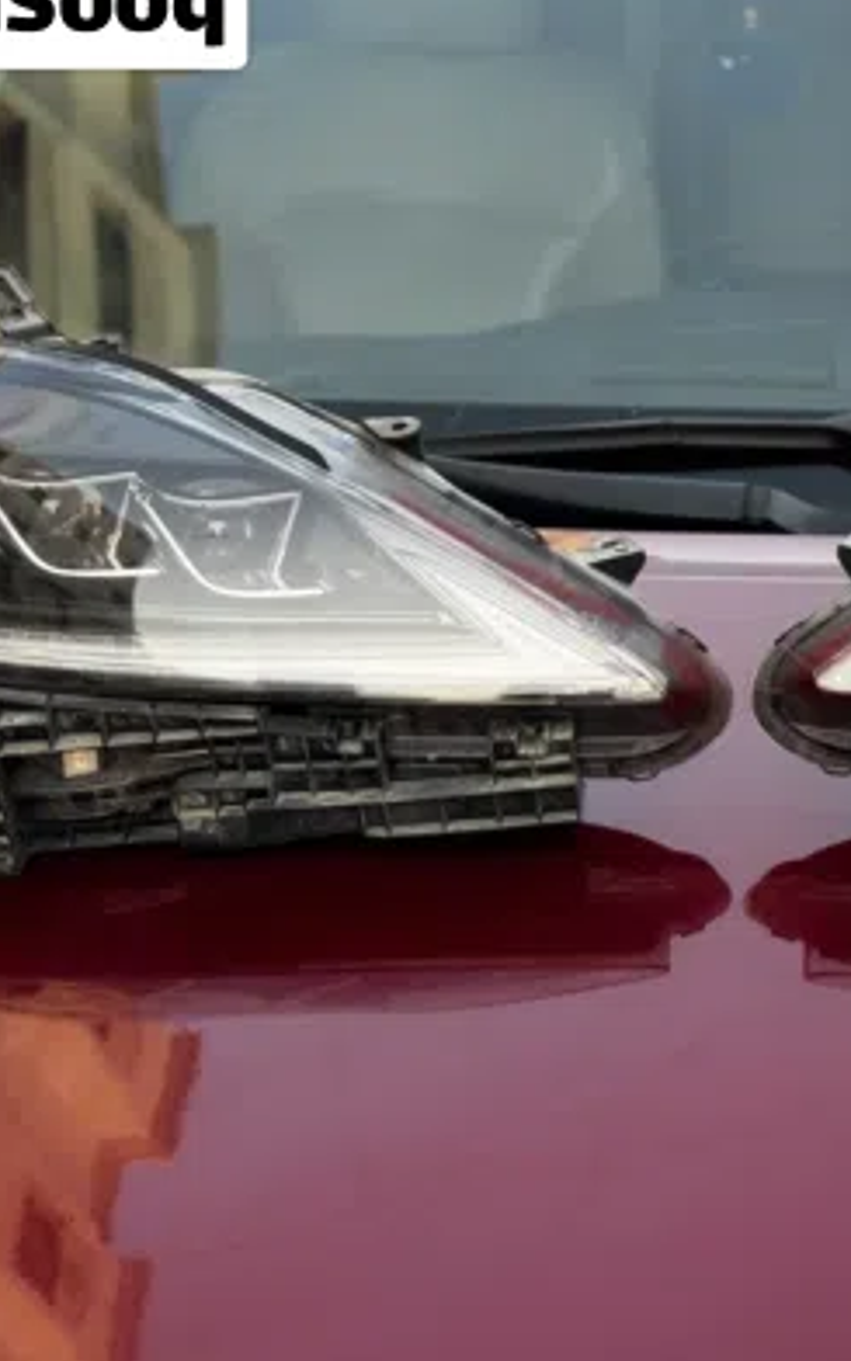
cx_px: 771
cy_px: 569
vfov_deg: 24.9
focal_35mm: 83
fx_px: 3080
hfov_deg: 15.5
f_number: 1.78
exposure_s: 1/161
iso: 80
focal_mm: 6.76
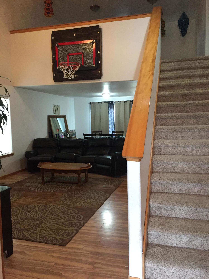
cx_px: 104
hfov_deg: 48.2
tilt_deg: -6.2
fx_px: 233
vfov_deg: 61.7
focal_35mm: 29
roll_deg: +0.0
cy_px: 140
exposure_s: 1/30
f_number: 2.2
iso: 250
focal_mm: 4.15
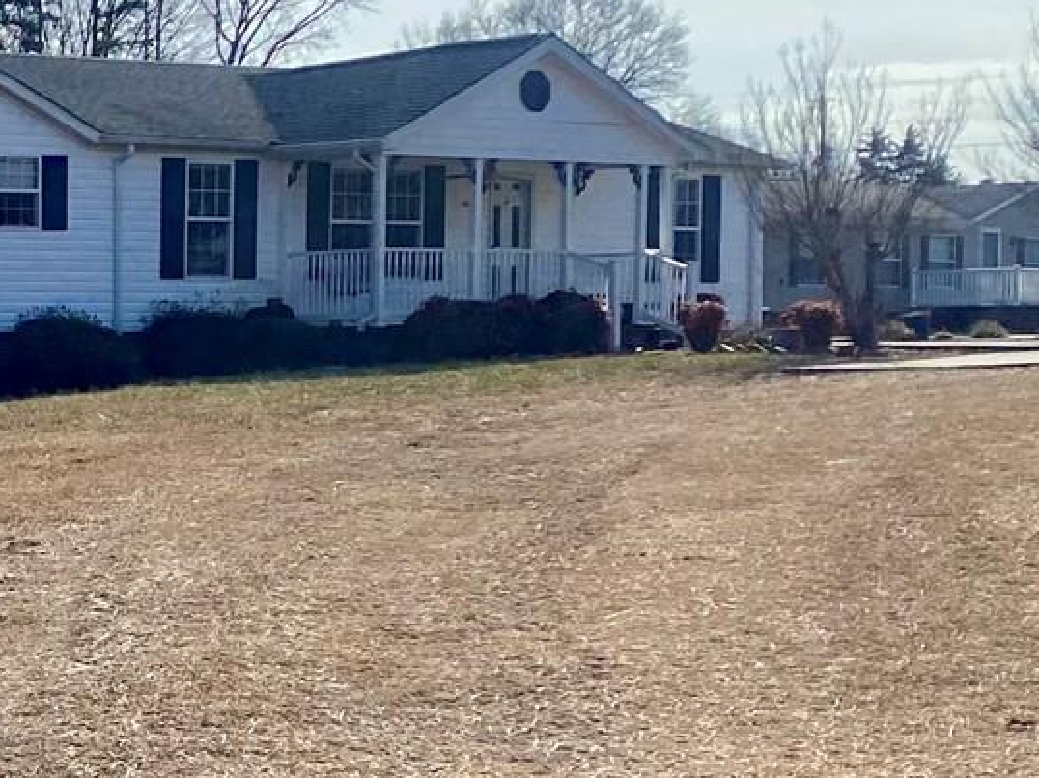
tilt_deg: -3.3
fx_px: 2970
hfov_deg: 18.5
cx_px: -301
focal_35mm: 99
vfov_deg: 14.9
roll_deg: +0.1
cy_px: 506
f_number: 1.8
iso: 32
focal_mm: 4.25
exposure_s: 1/6410
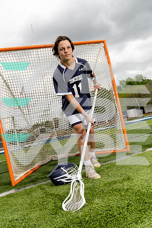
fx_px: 203
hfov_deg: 41.1
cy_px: 114
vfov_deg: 58.7
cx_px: 76
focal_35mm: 32
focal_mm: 32
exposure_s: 1/250
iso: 250
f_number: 9
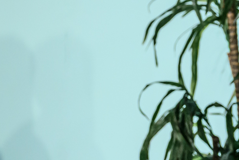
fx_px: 1946
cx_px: -298
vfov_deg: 4.7
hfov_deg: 6.7
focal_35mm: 293
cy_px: 138
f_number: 4
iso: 2000
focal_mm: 59
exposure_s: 1/400
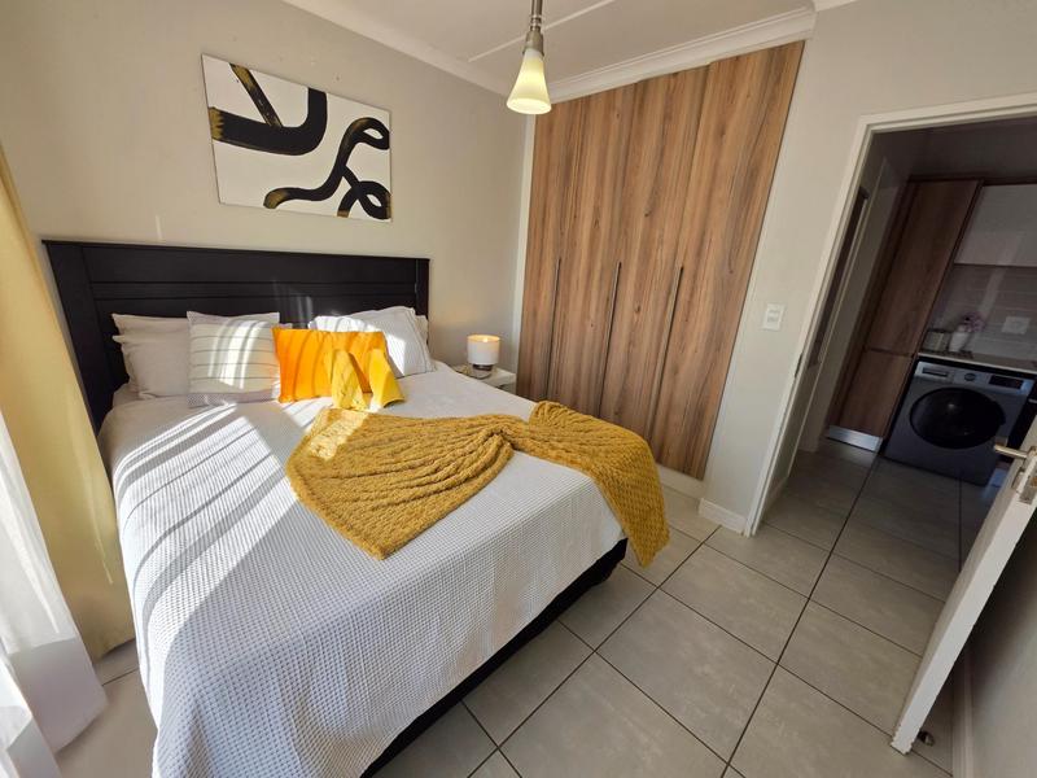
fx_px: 389
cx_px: 518
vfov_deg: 89.9
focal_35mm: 13
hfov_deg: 106.2
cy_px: 389
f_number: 1.9
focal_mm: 2.2
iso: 32
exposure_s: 1/296
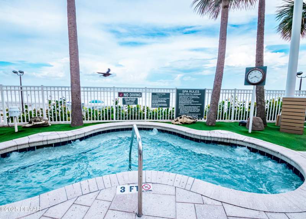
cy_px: 110
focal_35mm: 16
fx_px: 141
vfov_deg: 75.6
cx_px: 153
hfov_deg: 94.8
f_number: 13
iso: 320
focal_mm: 10
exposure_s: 1/250
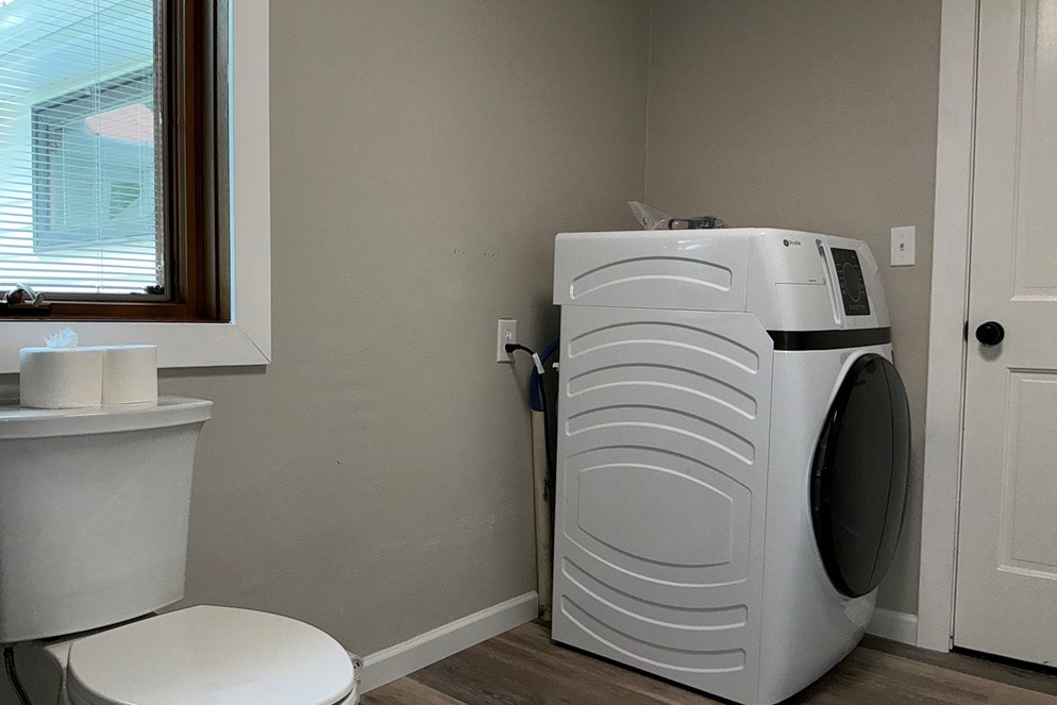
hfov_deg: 61.9
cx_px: 517
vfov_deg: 43.6
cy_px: 368
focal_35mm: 30
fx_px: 881
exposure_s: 1/107
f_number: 1.8
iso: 16
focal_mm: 3
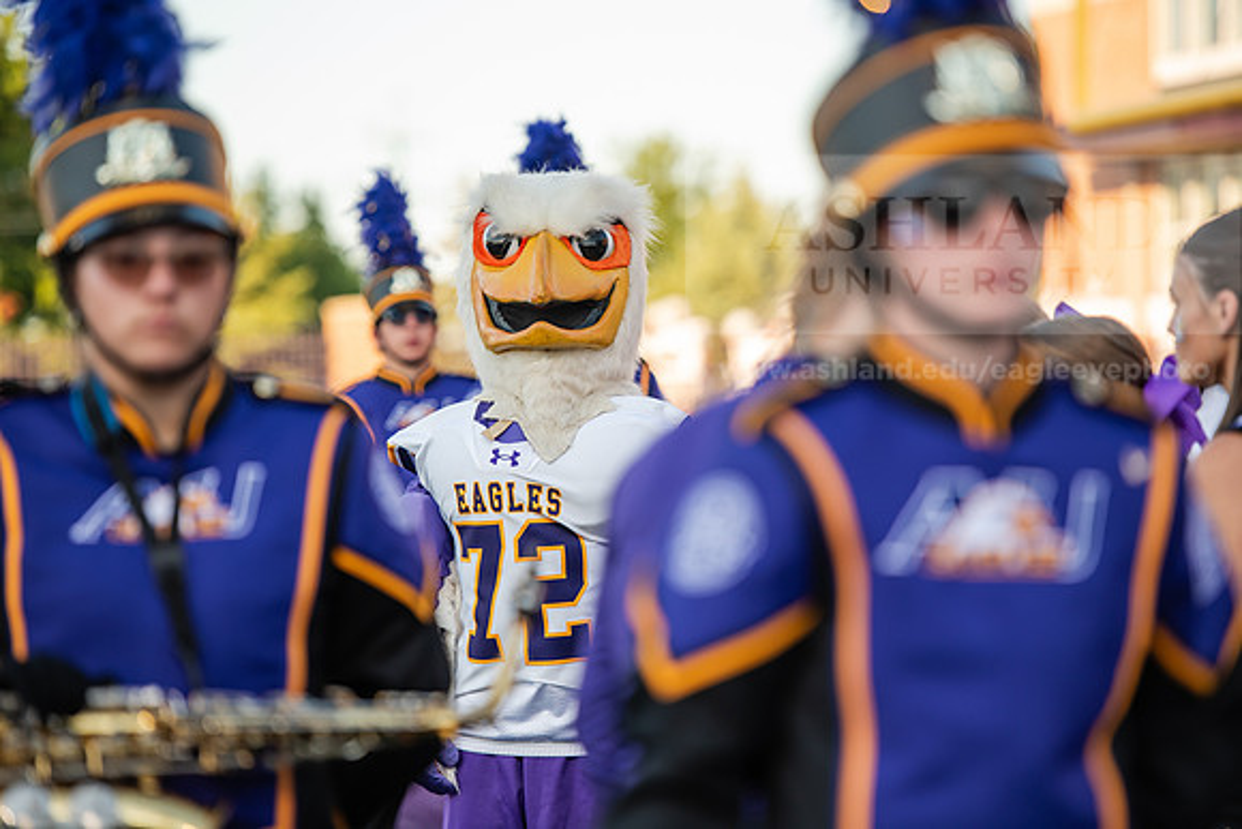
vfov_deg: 8.3
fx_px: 5694
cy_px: 414
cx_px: 621
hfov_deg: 12.4
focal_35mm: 165
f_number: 3.2
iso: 250
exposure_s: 1/640
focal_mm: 165
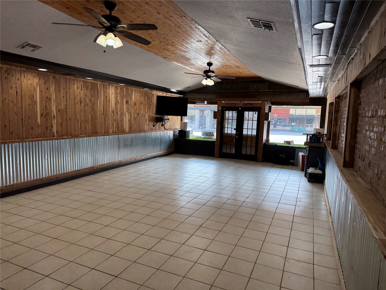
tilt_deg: -5.7
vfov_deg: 56.8
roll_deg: -2.1
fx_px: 268
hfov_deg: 71.6
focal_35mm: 24
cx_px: 193
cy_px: 145
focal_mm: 6.76
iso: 100
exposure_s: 1/255
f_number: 1.78
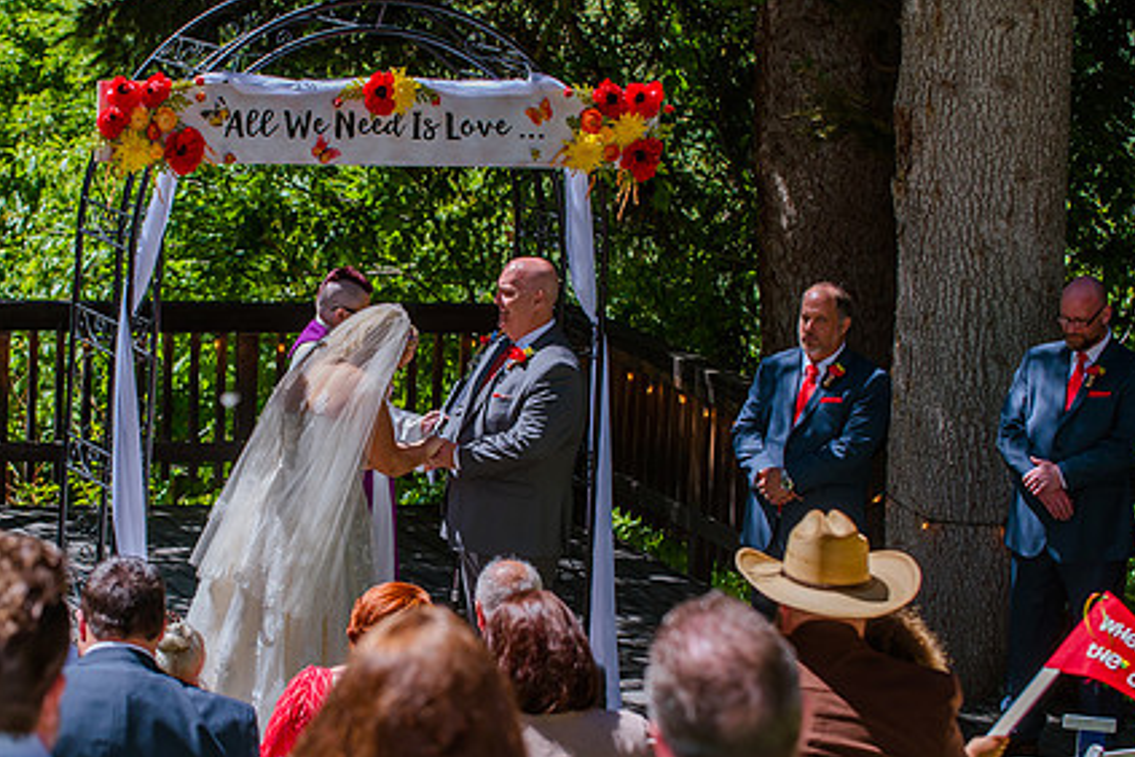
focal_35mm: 158
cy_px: 392
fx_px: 4981
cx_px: 363
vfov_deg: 8.7
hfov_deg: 13.0
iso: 200
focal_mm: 102
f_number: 5
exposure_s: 1/640
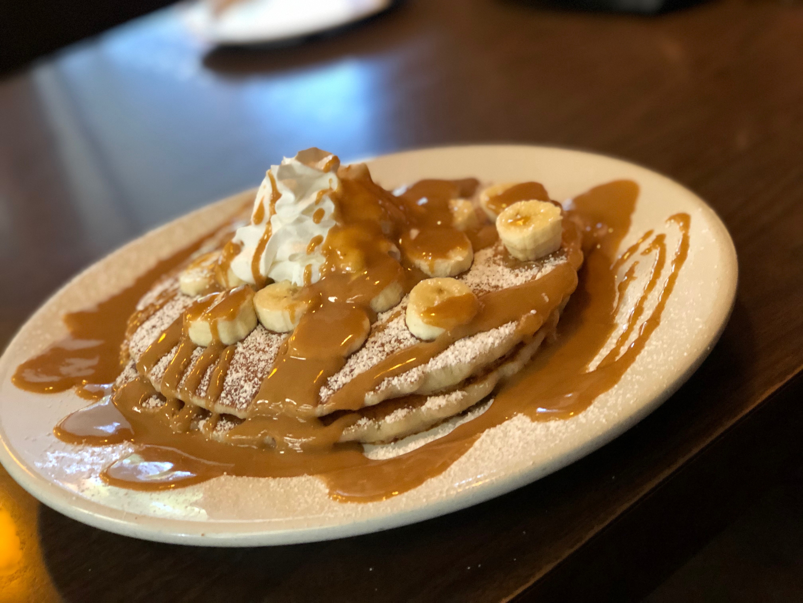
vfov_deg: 25.7
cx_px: 402
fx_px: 1322
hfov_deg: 33.8
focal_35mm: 57
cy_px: 302
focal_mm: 6.6
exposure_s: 1/30
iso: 250
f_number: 2.8
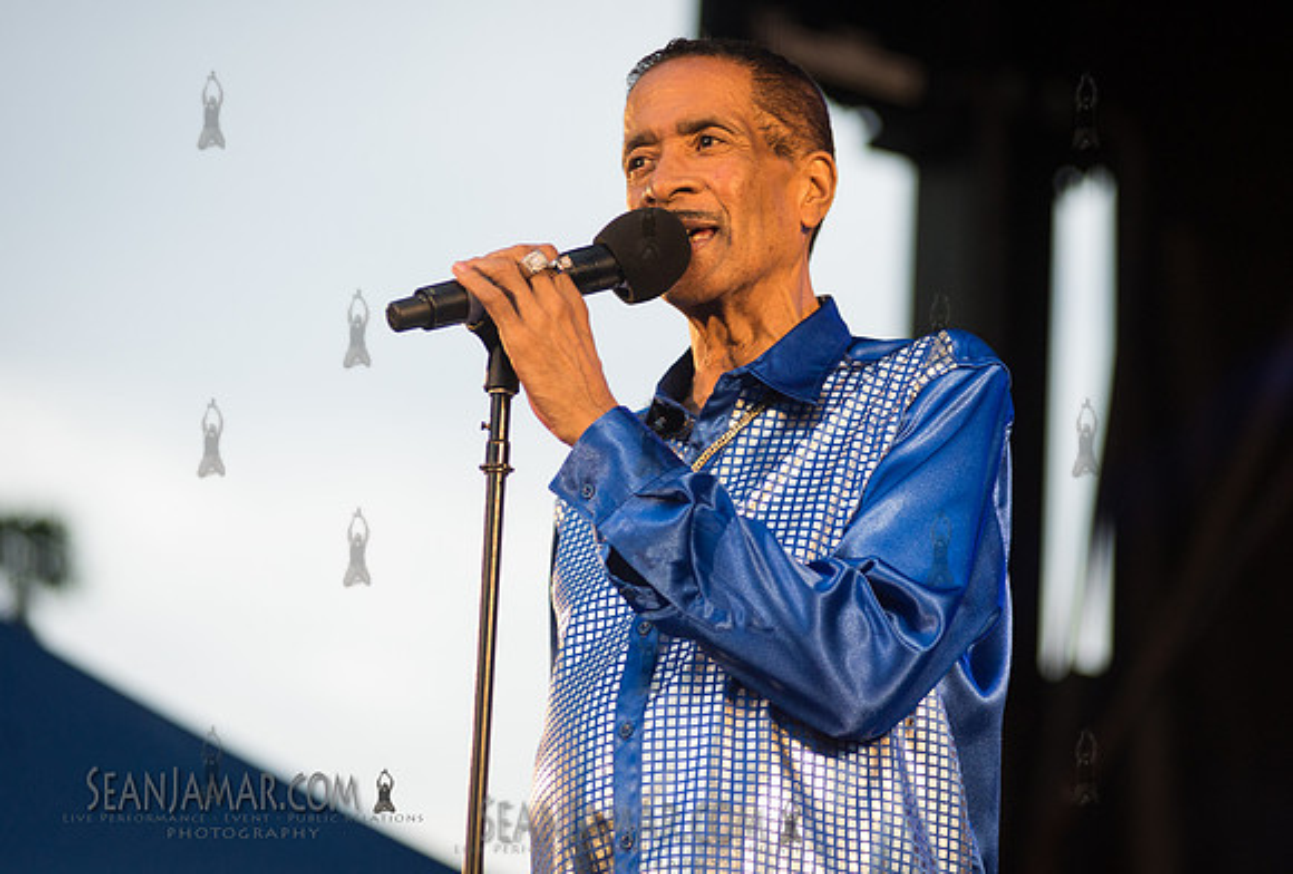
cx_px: 720
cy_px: 481
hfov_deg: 12.7
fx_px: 5803
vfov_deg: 8.6
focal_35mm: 161
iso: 1250
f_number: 3.5
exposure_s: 1/400
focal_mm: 145
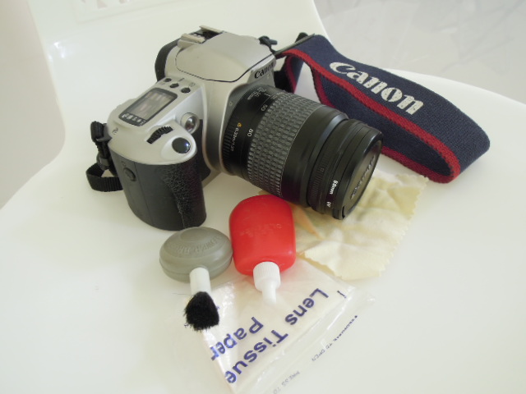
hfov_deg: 71.6
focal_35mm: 24
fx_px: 365
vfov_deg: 56.8
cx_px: 263
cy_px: 197
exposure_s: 1/25
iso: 160
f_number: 2.8
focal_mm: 4.3
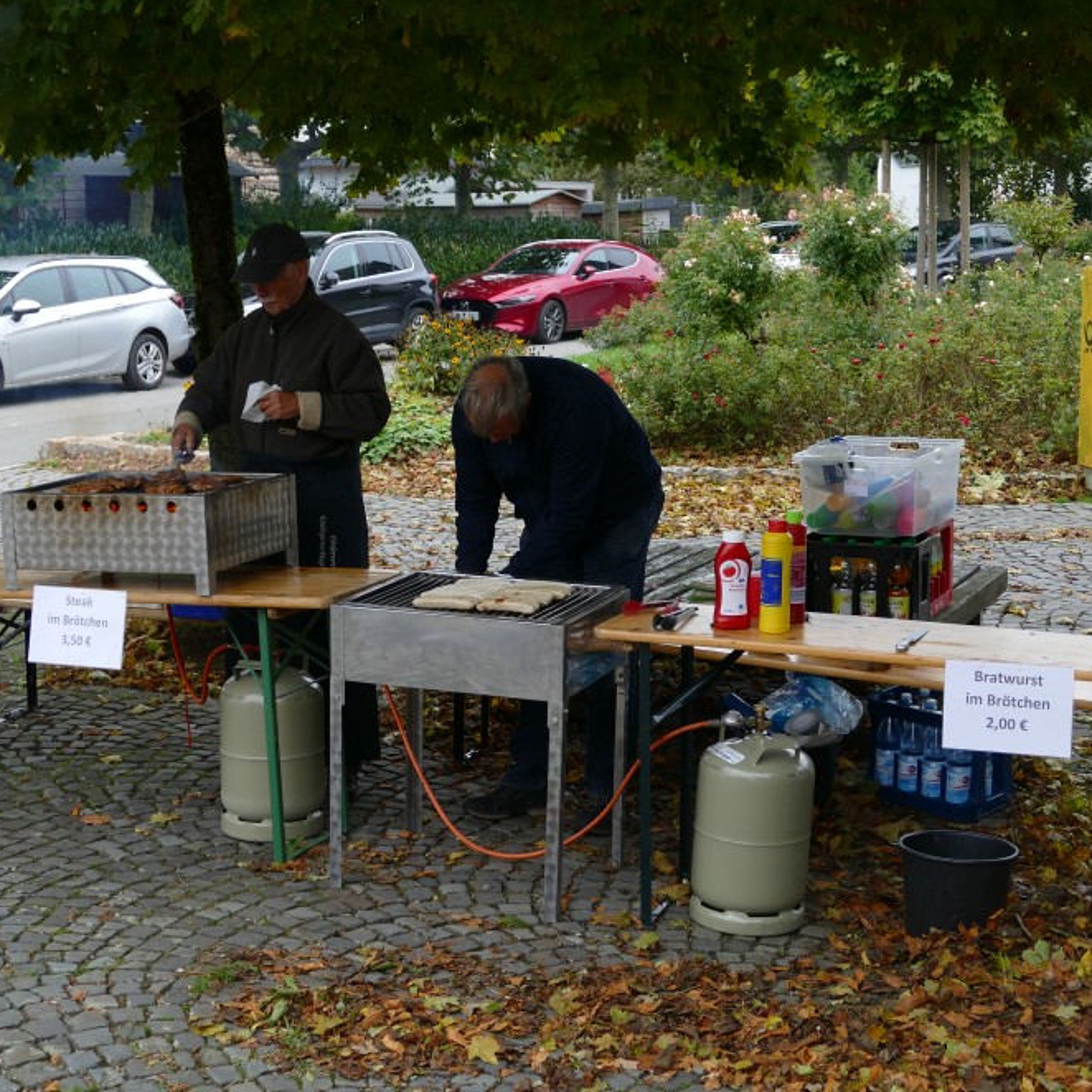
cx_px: 538
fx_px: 2106
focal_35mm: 59
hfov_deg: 29.1
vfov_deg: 29.1
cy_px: 546
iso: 125
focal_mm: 16.74
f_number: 3.2
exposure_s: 1/160
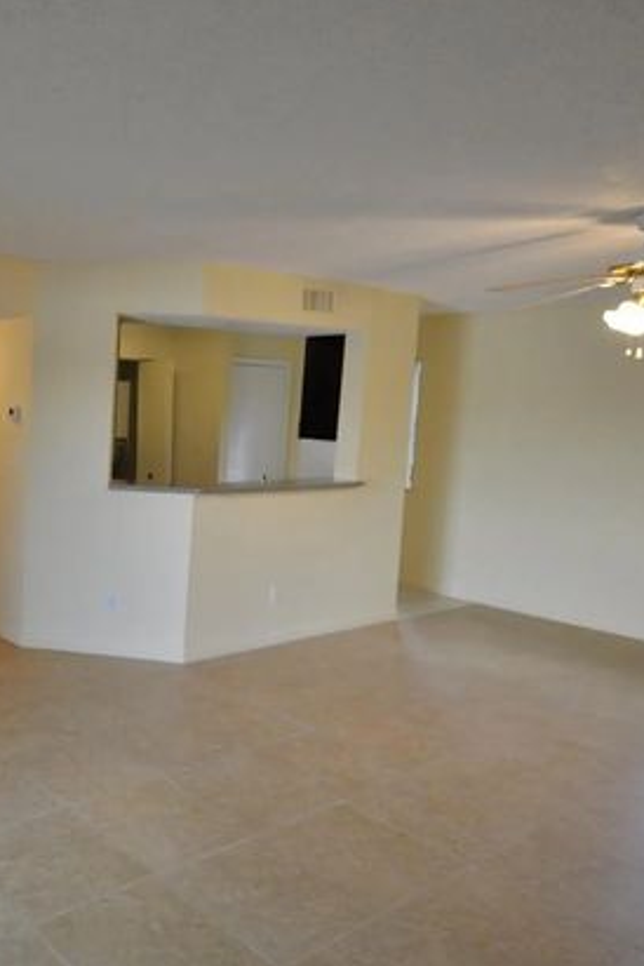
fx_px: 751
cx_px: 14
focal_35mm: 28
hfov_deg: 41.1
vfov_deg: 65.5
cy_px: 471
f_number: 4.5
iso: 400
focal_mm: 12
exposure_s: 1/80
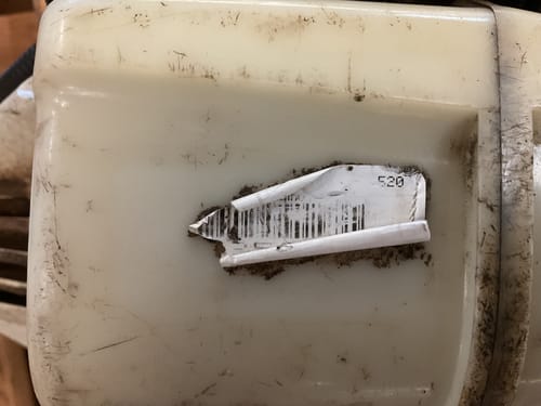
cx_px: 270
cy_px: 203
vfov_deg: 48.2
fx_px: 453
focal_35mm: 29
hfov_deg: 61.7
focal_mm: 3
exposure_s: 1/33
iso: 320
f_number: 1.8
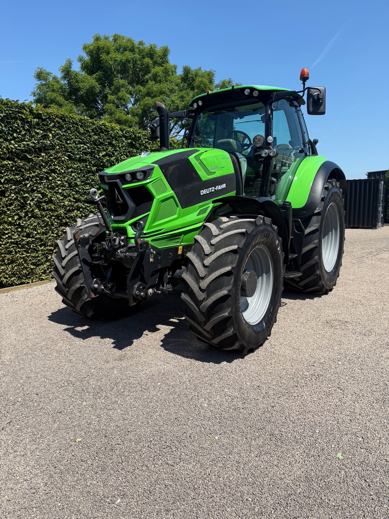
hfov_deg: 56.8
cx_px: 194
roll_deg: +1.0
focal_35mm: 24
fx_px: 360
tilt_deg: -9.2
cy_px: 260
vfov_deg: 71.6
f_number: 1.78
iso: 80
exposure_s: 1/3021
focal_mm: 6.76
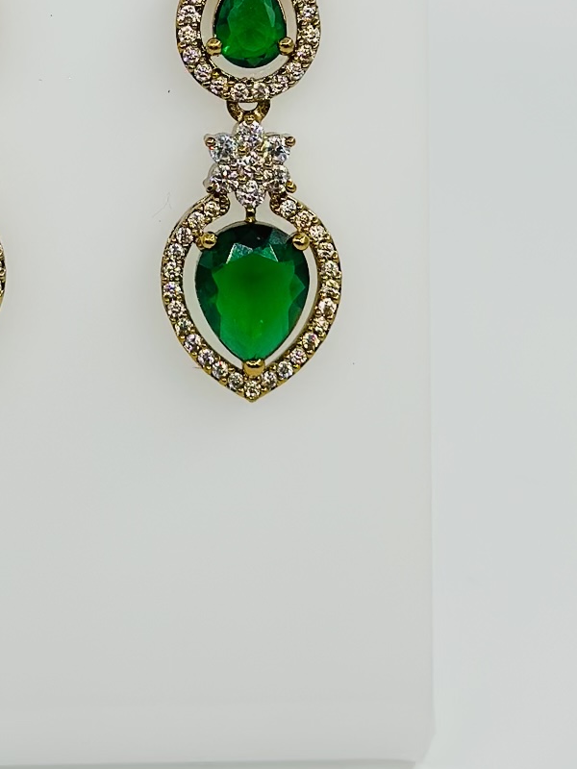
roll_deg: -1.3
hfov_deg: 12.2
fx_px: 2689
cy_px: 58
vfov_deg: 16.1
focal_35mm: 121
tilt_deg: -24.8
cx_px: 104
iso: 80
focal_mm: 6.86
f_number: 1.78
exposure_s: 1/1289
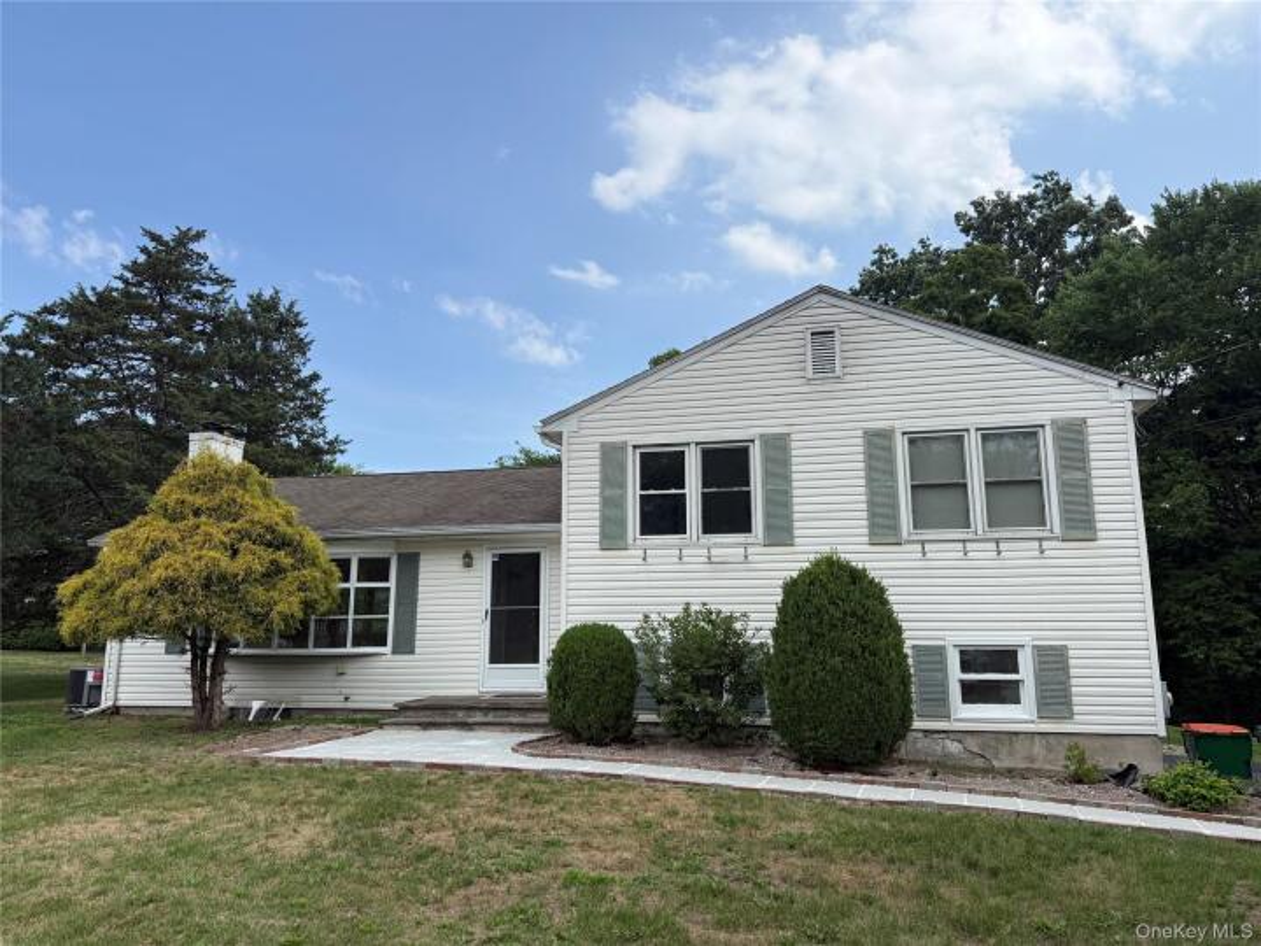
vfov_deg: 56.8
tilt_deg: +11.5
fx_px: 874
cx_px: 630
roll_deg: +0.3
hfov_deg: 71.6
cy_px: 473
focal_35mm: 24
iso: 100
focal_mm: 6.76
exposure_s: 1/2611
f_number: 1.78
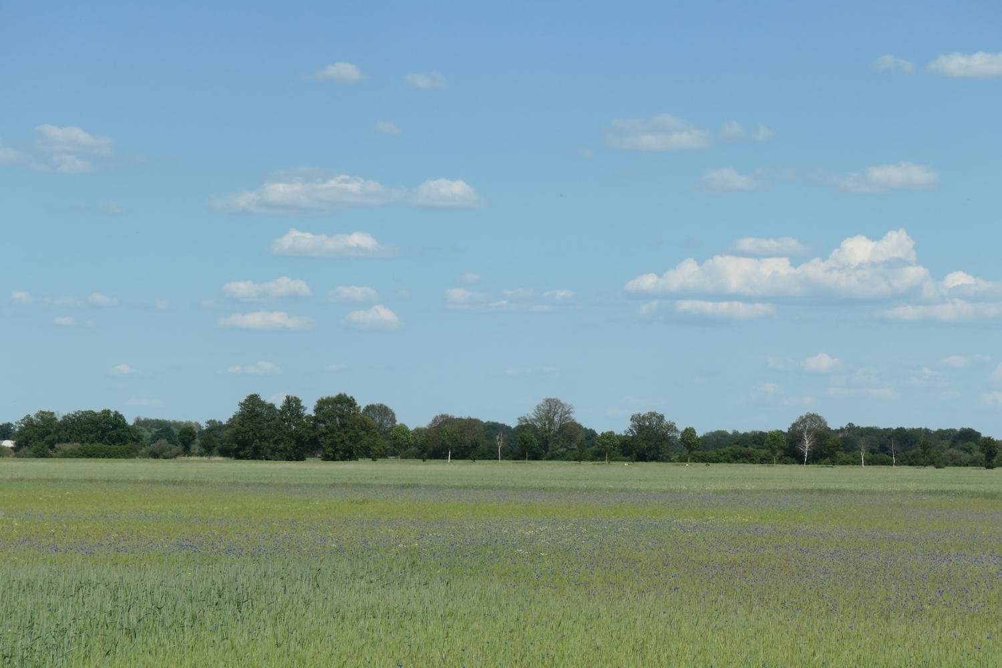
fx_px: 3451
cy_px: 334
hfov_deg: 16.5
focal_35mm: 124
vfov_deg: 11.1
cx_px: 501
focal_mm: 45.4
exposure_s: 1/800
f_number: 8
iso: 200
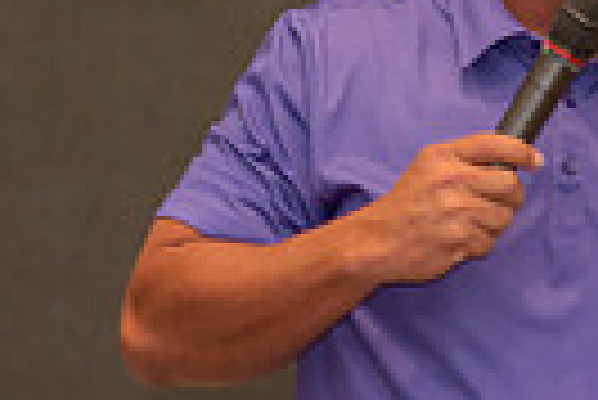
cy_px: 481
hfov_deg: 3.6
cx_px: 346
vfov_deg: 2.4
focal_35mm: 567
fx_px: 9429
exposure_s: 1/320
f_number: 2.8
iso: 1250
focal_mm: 130
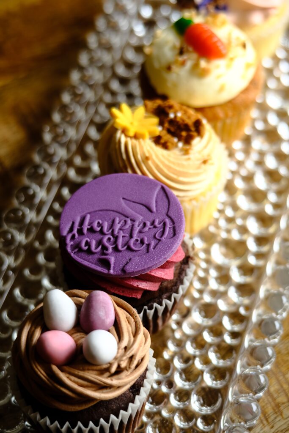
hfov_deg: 41.1
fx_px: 385
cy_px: 216
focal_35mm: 32
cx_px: 144
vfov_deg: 58.7
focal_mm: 21
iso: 320
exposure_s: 1/60
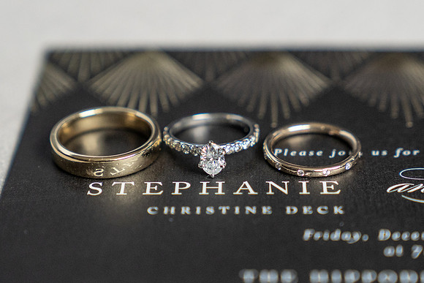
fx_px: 1352
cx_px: 221
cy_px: 133
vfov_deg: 11.9
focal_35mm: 115
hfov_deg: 17.8
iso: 1600
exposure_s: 1/250
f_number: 3.5
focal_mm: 70
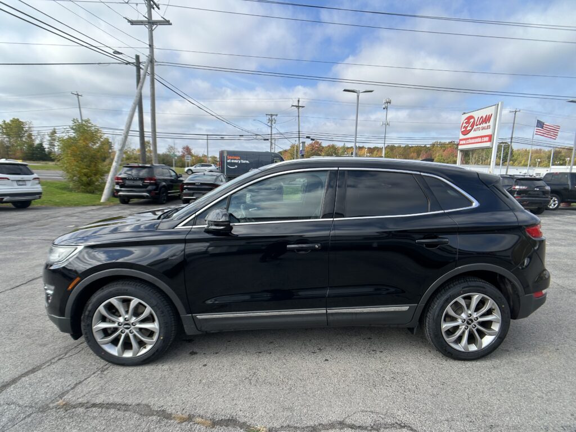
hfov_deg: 67.3
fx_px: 433
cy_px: 216
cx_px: 288
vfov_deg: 53.1
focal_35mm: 26
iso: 50
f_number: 1.5
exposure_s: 1/2695
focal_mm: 5.7
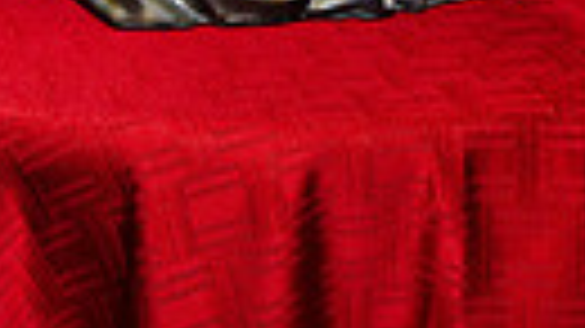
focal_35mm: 163
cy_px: -416
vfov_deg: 7.1
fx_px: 2527
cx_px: 207
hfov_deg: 13.2
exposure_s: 1/60
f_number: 5
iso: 200
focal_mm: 35
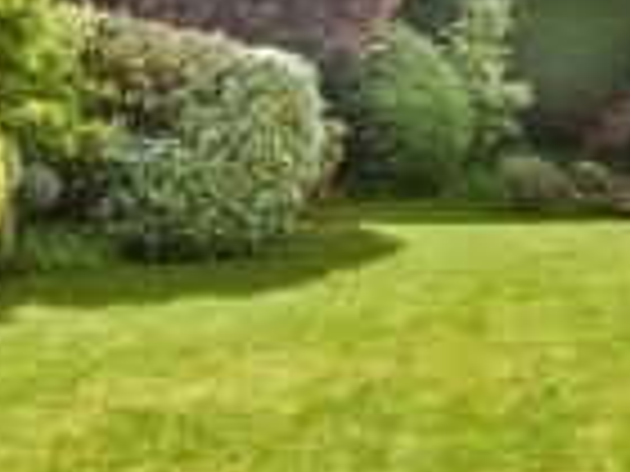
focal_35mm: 49
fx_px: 892
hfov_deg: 32.5
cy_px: 155
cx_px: 747
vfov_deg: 29.5
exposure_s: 1/400
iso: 500
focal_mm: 10
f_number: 10
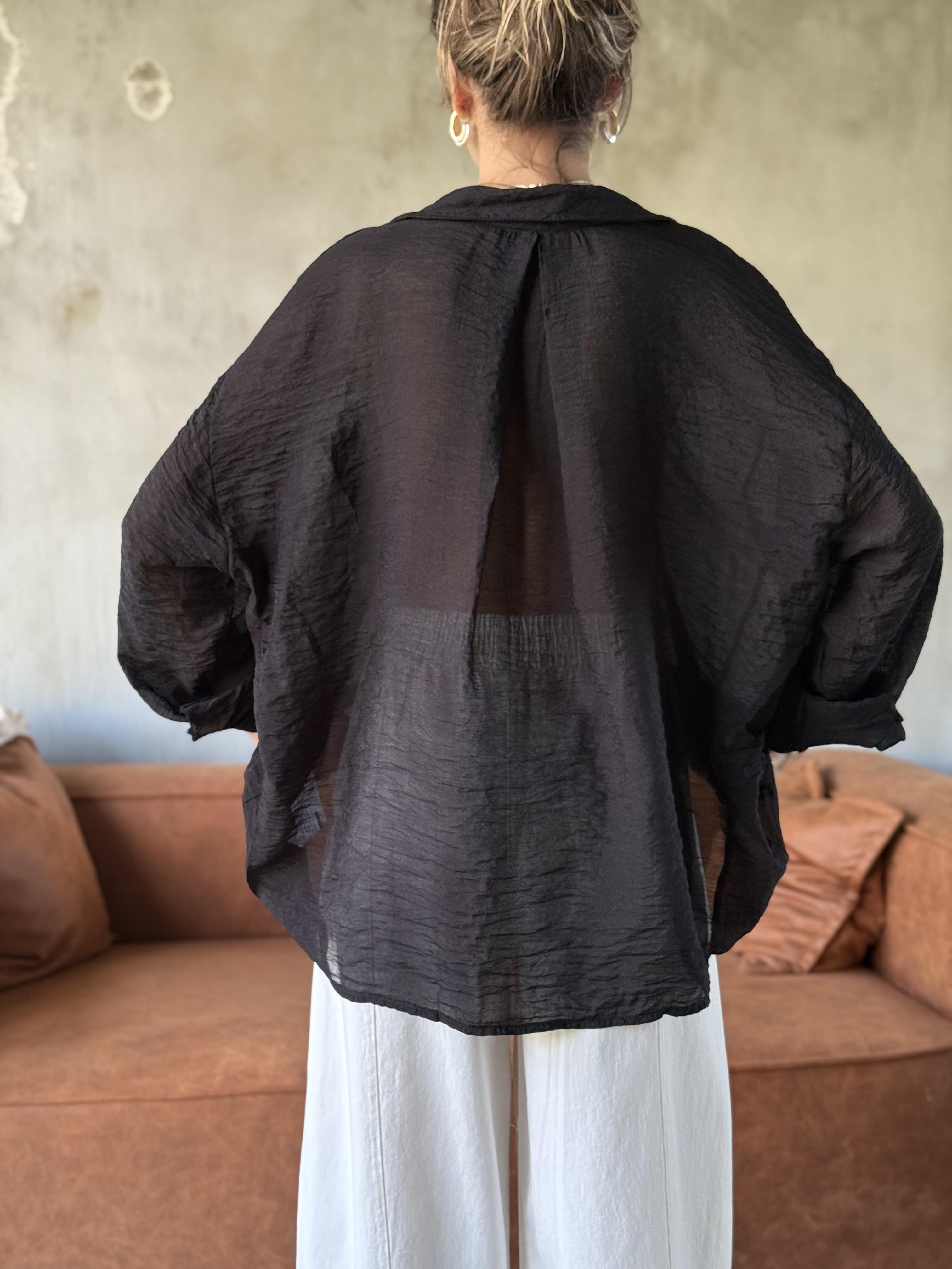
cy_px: 634
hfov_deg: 30.3
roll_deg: -0.5
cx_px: 476
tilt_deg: -4.2
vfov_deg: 39.7
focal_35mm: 48
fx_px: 1760
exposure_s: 1/60
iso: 200
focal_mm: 6.76
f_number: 1.78
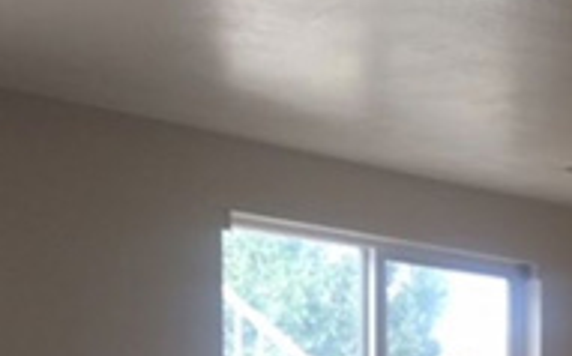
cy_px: 559
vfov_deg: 12.0
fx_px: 1604
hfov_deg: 18.6
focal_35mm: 103
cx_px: 767
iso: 32
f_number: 2.2
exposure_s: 1/60
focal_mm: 4.15
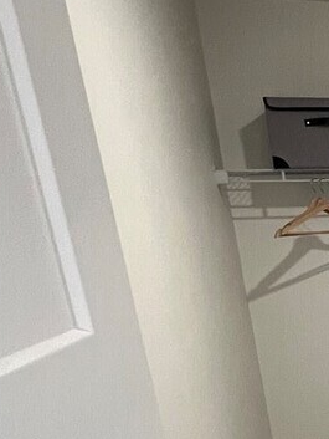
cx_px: 612
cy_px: 424
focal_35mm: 53
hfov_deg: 19.5
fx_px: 671
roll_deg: +1.2
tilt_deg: -17.3
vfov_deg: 33.5
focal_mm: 1.57
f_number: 1.8
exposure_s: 1/60
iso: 200
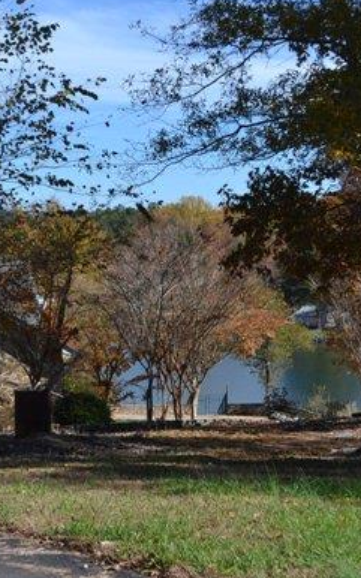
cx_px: -88
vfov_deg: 31.1
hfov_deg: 18.5
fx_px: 1040
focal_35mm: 66
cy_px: 303
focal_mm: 26
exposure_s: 1/200
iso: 100
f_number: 7.1
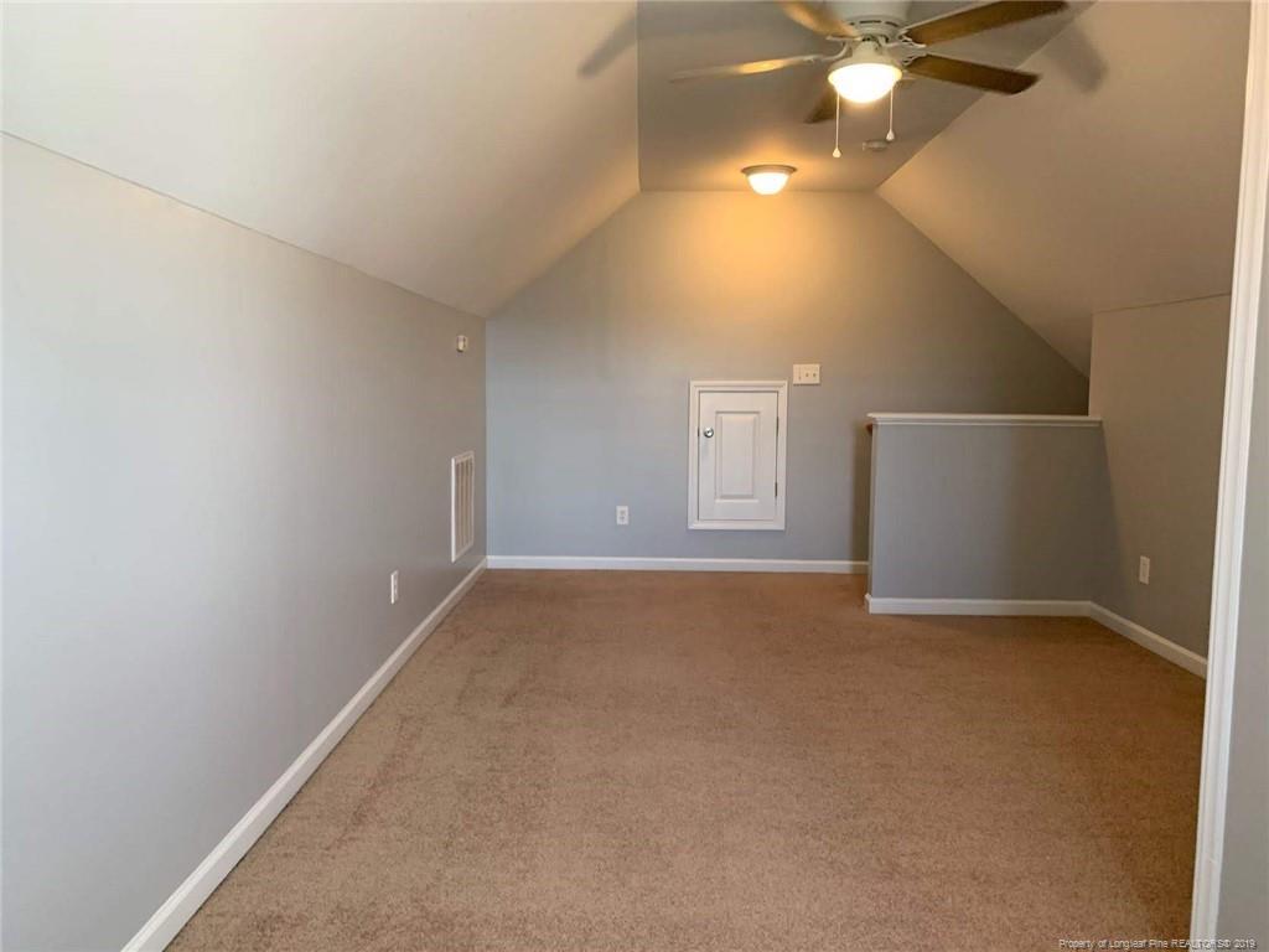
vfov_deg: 53.1
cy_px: 476
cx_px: 634
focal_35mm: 26
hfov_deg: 67.3
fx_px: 953
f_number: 1.8
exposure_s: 1/60
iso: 160
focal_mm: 4.25
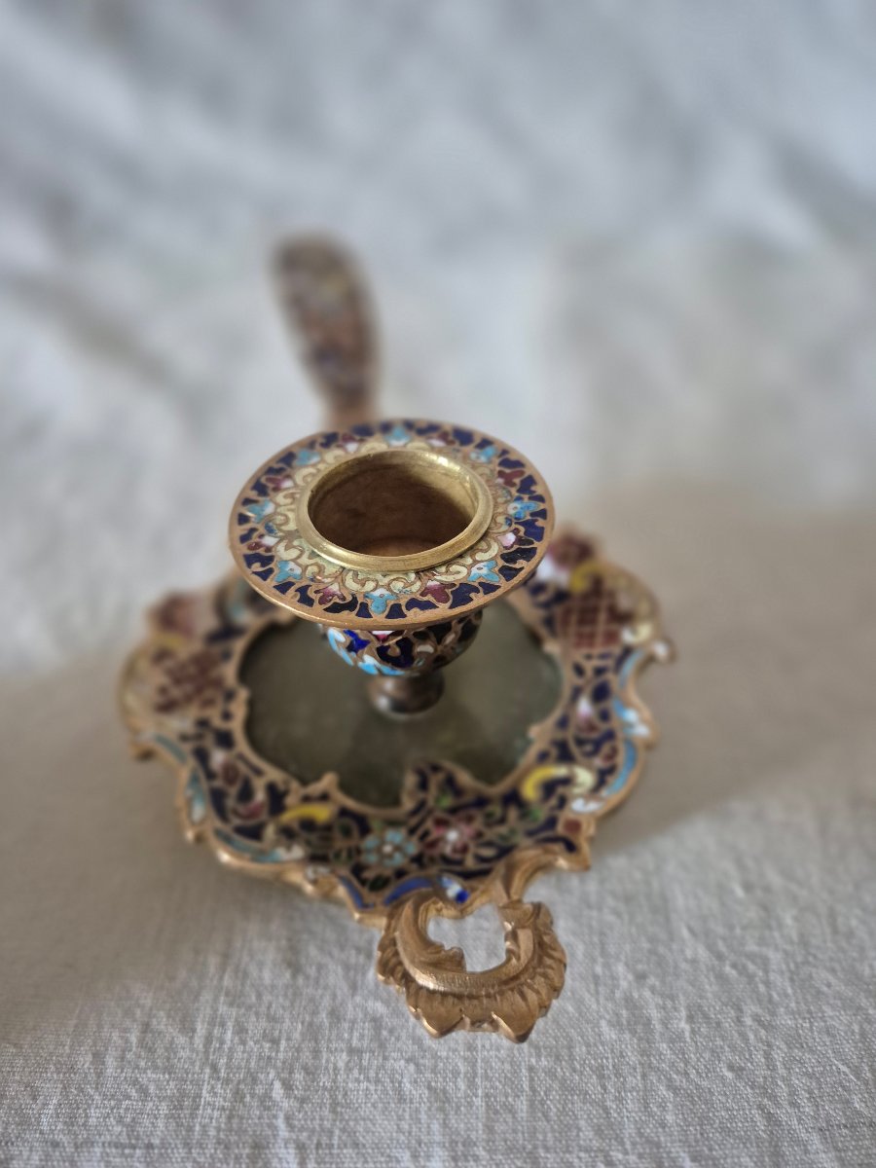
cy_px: 584
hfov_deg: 58.9
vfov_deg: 73.9
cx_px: 438
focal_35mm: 23
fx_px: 776
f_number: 1.8
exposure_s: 1/100
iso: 1000
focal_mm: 5.4
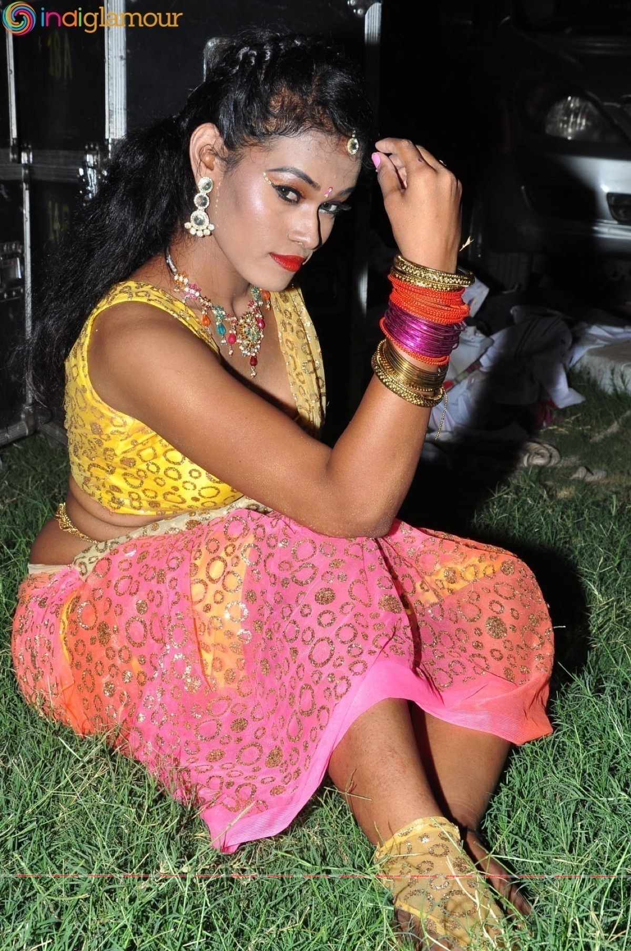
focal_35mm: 68
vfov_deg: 29.9
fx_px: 1780
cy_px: 476
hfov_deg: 20.1
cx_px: 316
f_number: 13
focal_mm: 45
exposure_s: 1/125
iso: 400
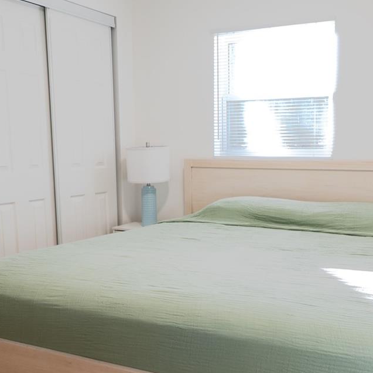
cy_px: 221
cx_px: 225
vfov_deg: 40.8
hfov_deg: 40.7
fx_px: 500
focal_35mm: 41
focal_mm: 10
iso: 50
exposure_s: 1
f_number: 11
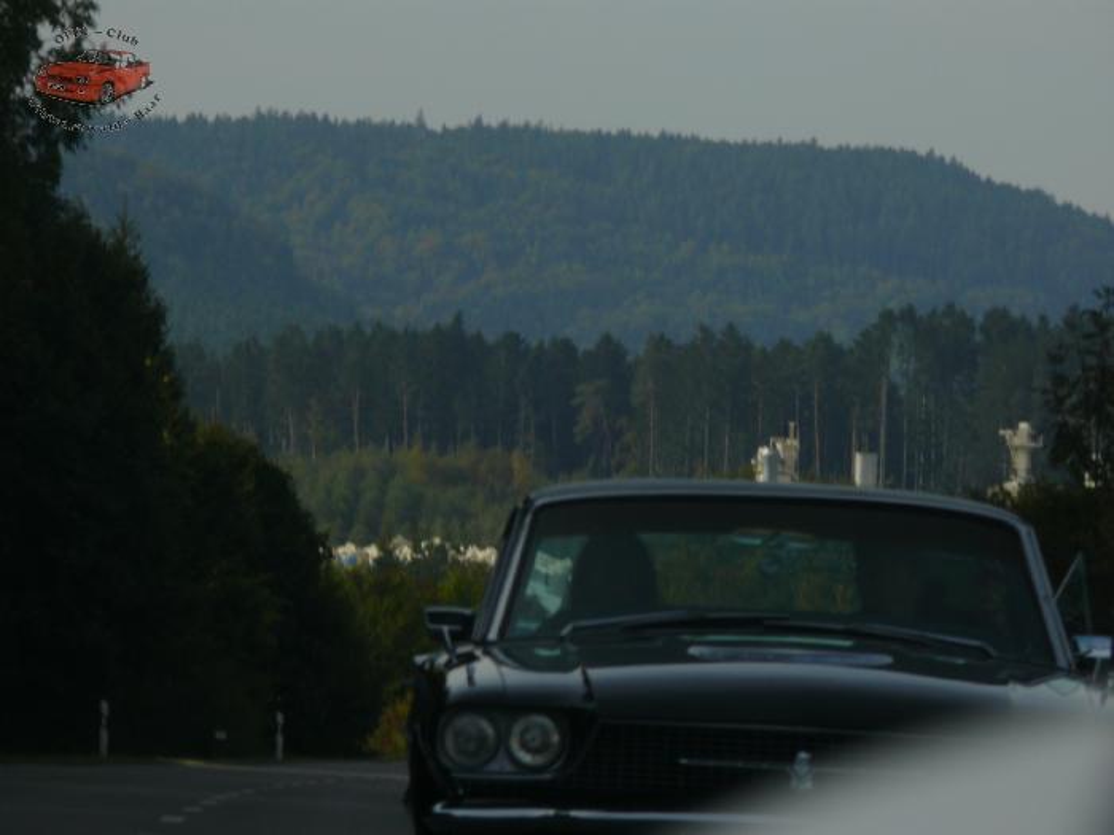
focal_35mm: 420
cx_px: 557
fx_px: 13516
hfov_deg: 4.7
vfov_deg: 3.5
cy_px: 418
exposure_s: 1/400
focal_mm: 88.8
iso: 100
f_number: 7.1
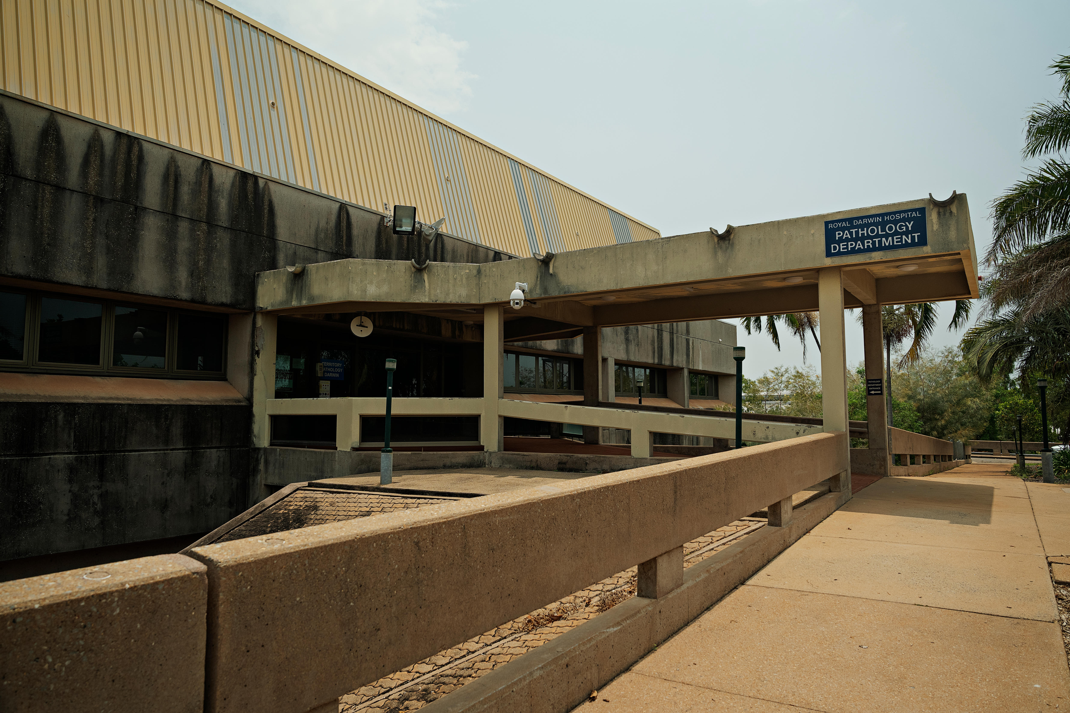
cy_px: 356
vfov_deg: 53.1
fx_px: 713
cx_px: 535
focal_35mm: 24
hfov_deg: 73.7
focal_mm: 24
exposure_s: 1/200
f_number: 5.6
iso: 400
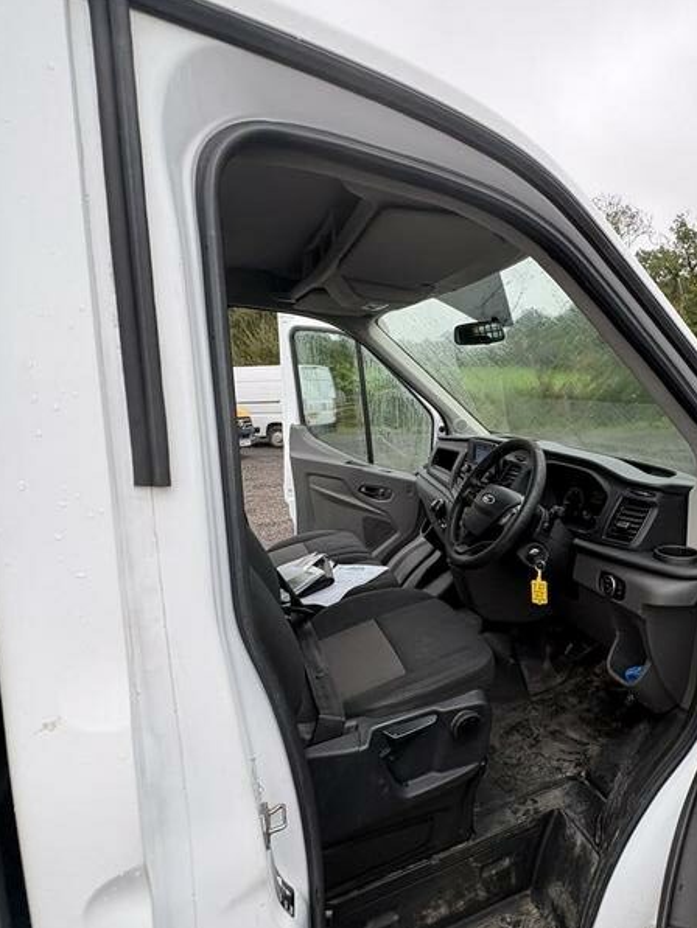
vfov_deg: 78.9
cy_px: 491
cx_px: 515
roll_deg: -2.3
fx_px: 564
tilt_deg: -1.0
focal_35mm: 21
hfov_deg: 60.3
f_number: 2.2
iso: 64
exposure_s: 1/138
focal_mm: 2.22
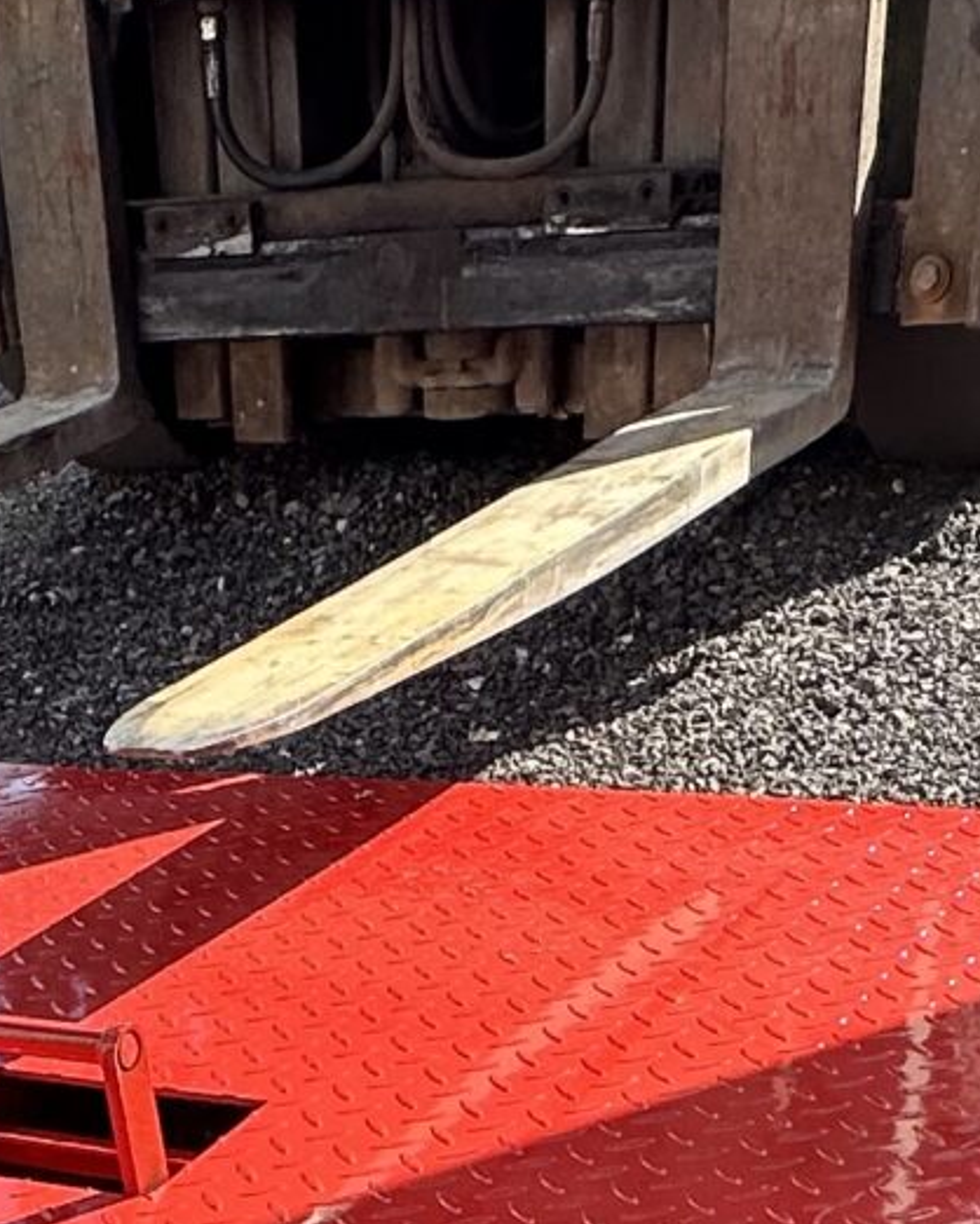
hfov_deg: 22.2
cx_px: 80
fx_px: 2428
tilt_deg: -43.0
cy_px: 1918
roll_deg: +12.1
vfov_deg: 22.4
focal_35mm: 67
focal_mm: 2.22
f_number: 2.2
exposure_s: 1/564
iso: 40
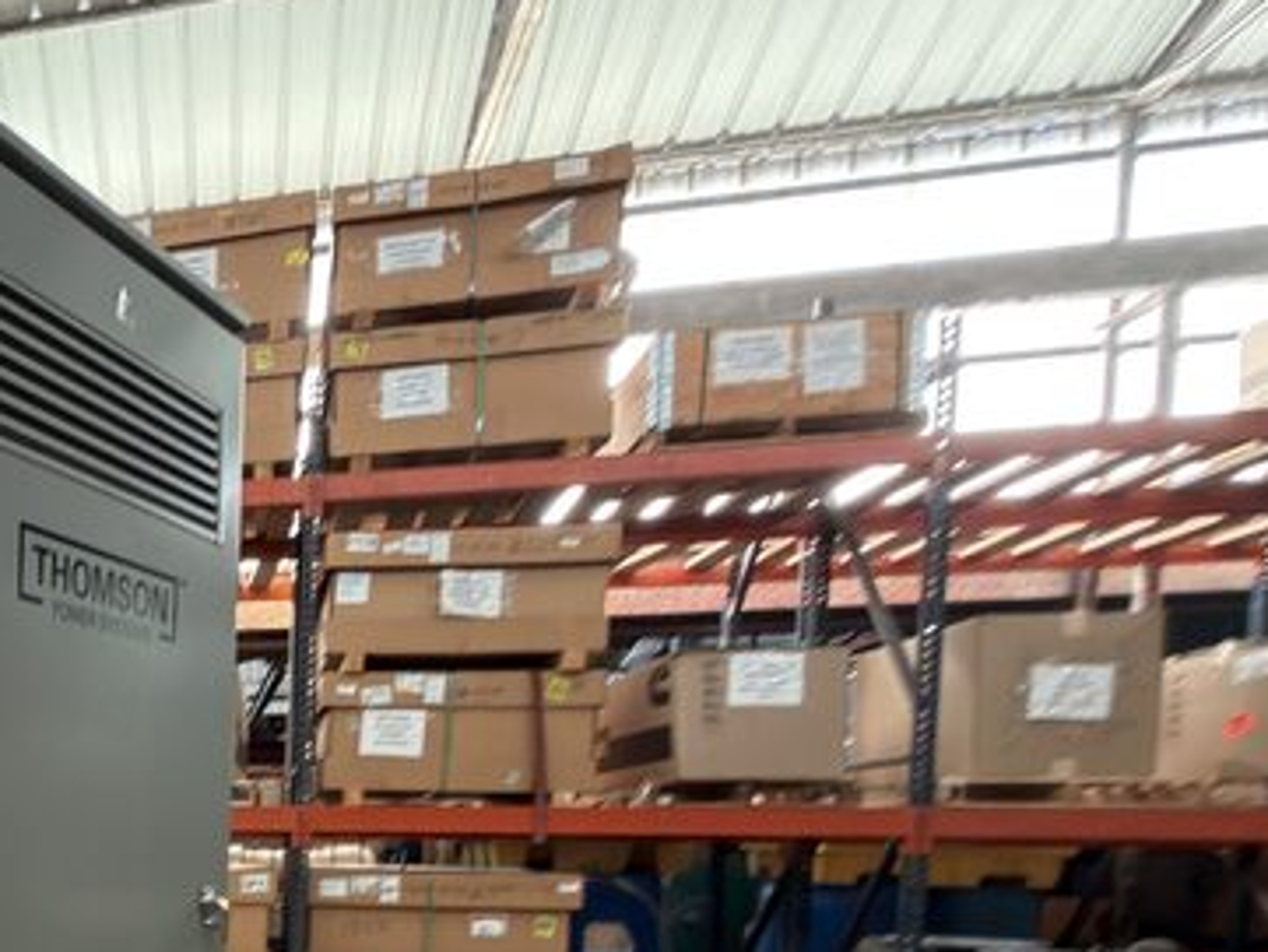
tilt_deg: -2.6
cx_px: -70
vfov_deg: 40.5
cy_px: 924
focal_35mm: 31
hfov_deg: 46.1
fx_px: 1136
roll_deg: -1.6
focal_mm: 2.22
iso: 80
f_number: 2.2
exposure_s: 1/30
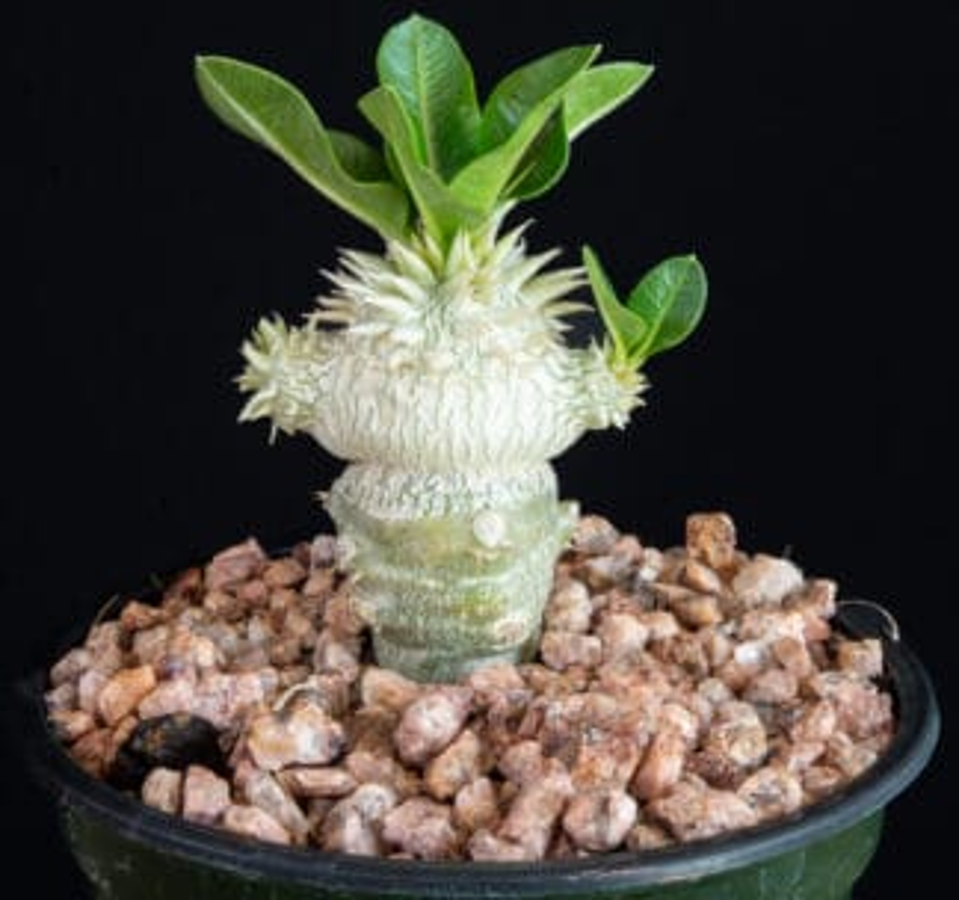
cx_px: 595
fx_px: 2434
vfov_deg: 20.9
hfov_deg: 22.2
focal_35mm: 80
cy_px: 413
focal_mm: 60
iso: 100
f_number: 36
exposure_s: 5
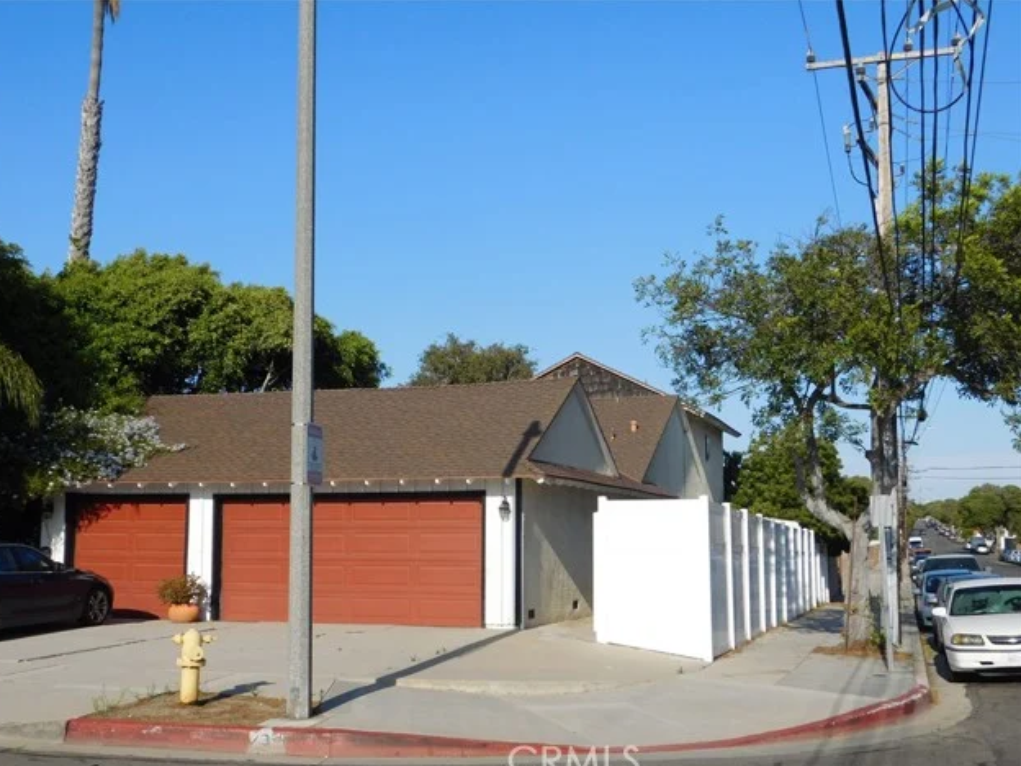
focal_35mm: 41
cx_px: 499
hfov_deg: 45.8
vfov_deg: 35.1
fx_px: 1209
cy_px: 391
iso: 125
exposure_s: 1/400
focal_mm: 7.1
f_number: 7.2
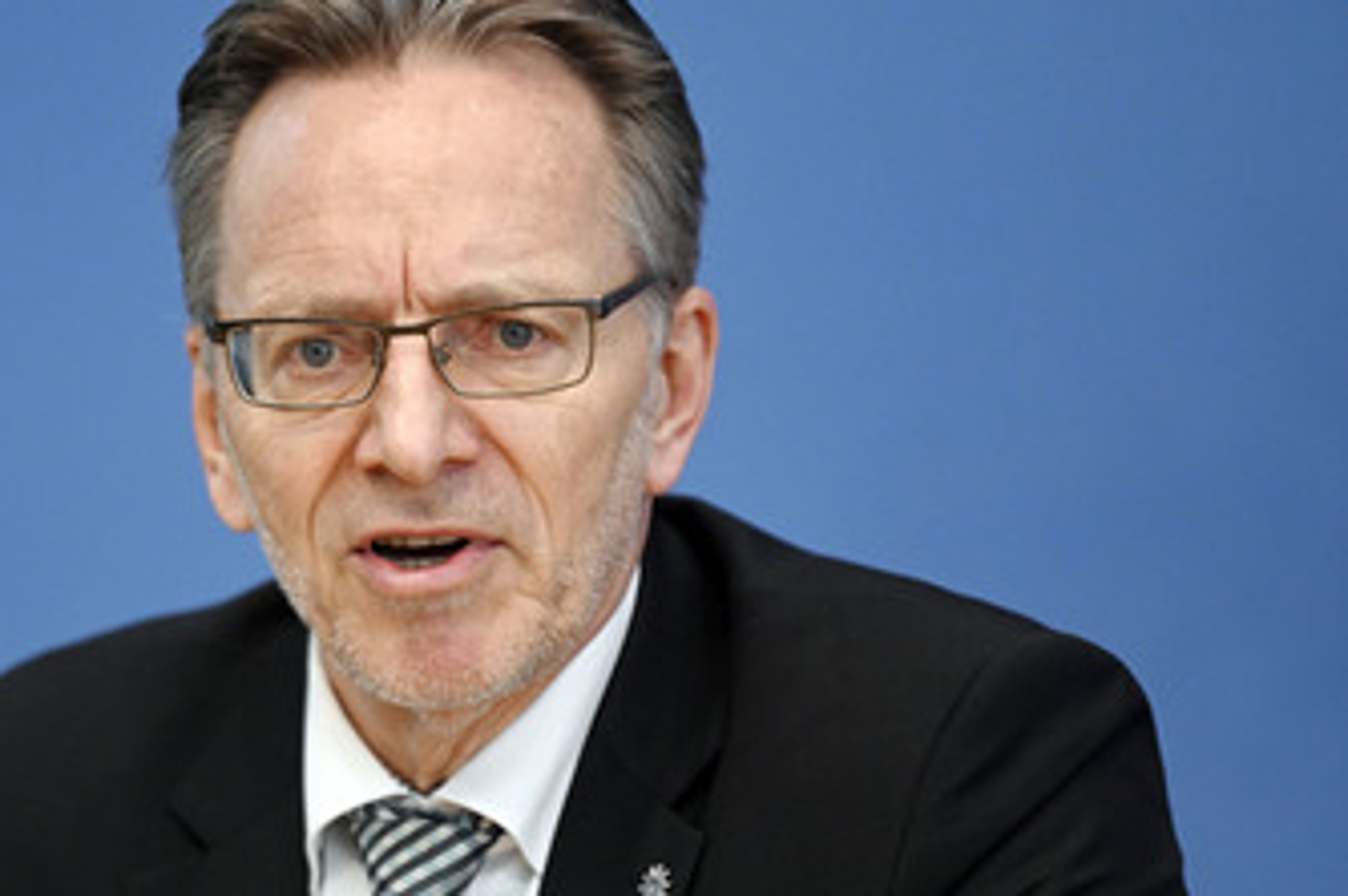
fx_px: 10100
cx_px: 442
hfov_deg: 7.6
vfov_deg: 5.1
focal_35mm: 270
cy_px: 436
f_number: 2.8
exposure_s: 1/2000
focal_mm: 200
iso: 3200
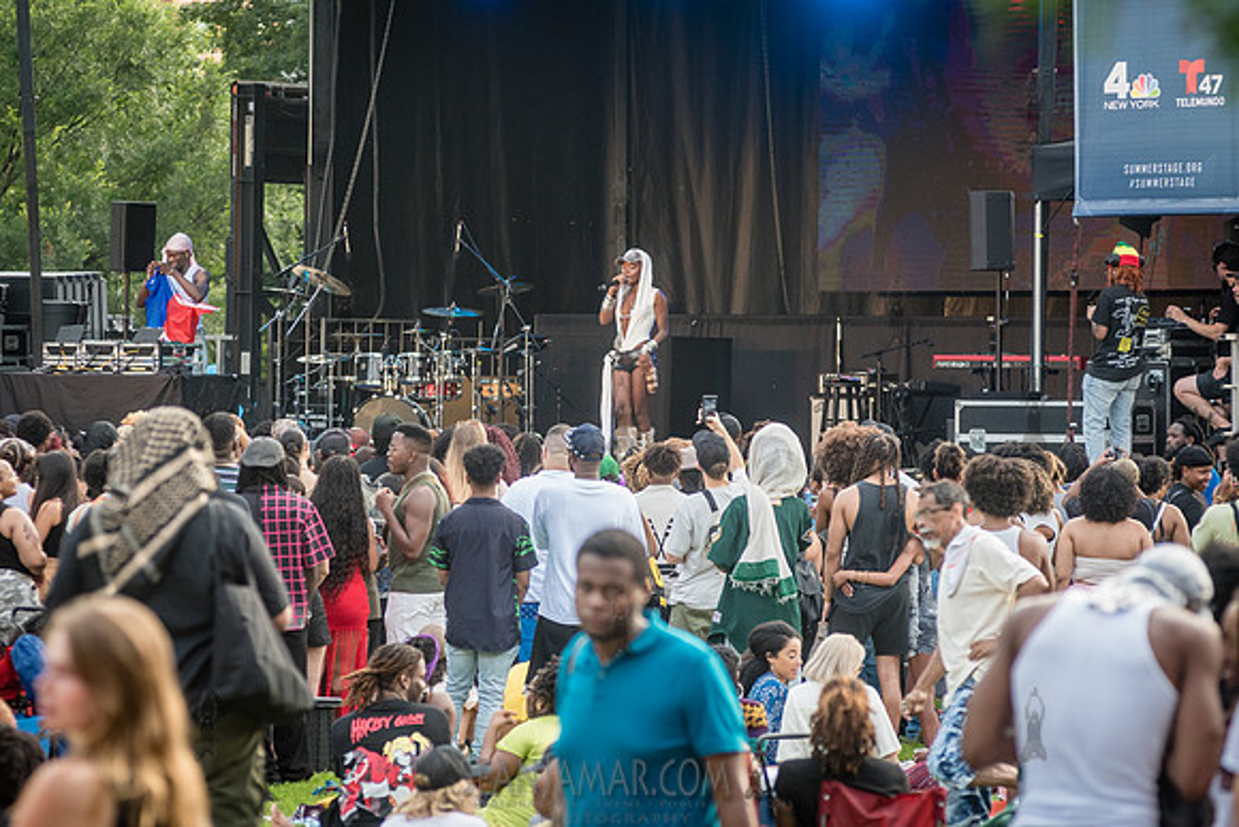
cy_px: 402
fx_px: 6379
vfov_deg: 7.4
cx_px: 590
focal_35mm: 185
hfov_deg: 11.1
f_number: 4
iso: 1000
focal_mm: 155
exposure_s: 1/1000
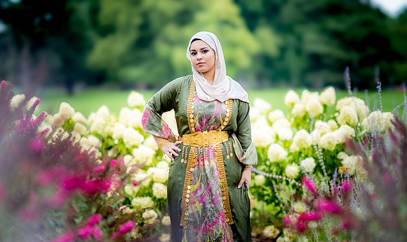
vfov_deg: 12.7
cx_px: 178
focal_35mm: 99
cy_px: 153
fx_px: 1080
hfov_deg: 21.3
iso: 100
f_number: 1.4
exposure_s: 1/1250
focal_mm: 85
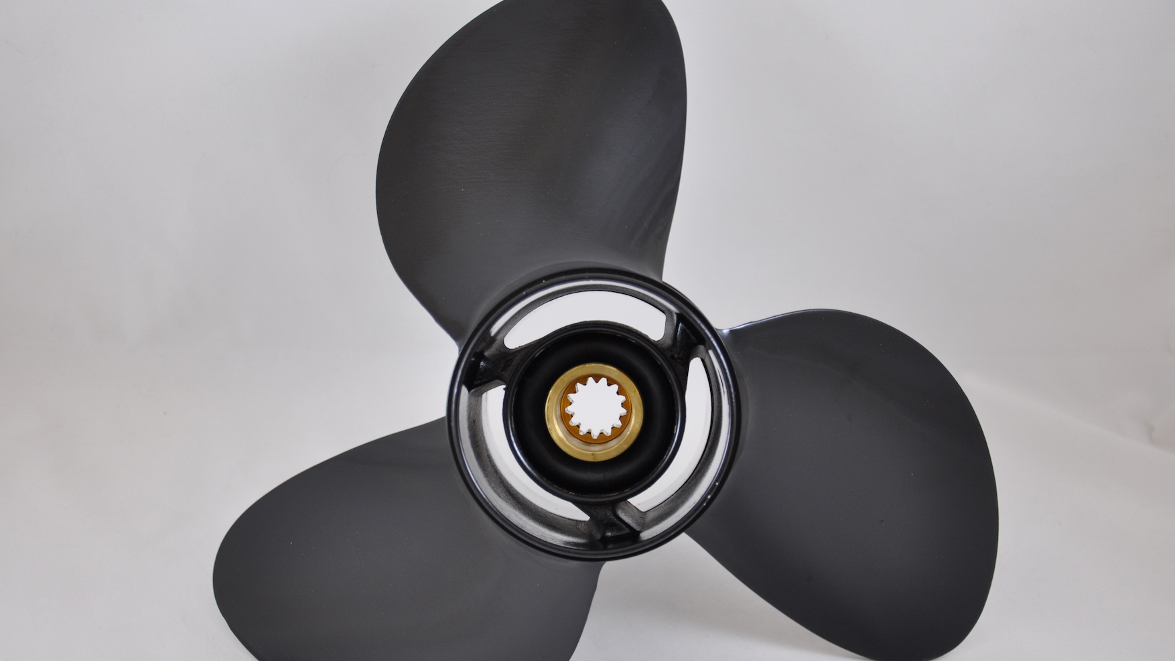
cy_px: 351
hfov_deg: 33.3
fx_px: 1963
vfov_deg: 19.1
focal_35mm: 63
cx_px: 588
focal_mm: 40
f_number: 5.6
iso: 400
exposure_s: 1/30
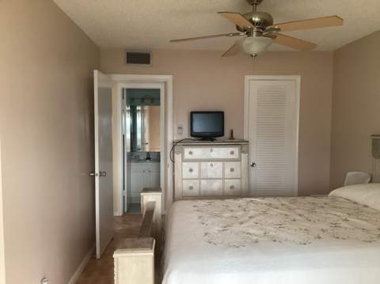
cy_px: 142
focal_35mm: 31
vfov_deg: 45.4
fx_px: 340
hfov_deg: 58.4
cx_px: 190
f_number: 2.4
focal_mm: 3.3
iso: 320
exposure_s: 1/60
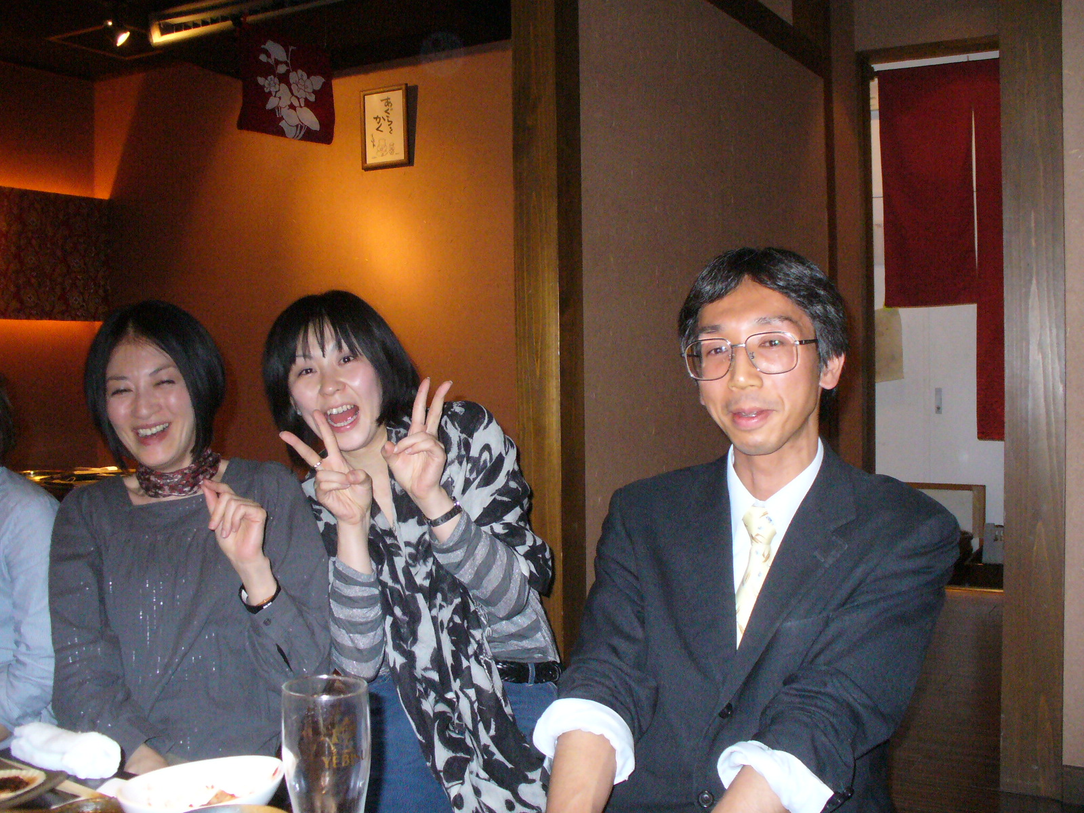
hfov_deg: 50.1
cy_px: 406
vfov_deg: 38.7
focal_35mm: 37
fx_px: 1159
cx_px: 542
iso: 400
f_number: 2.8
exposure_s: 1/60
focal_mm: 6.1
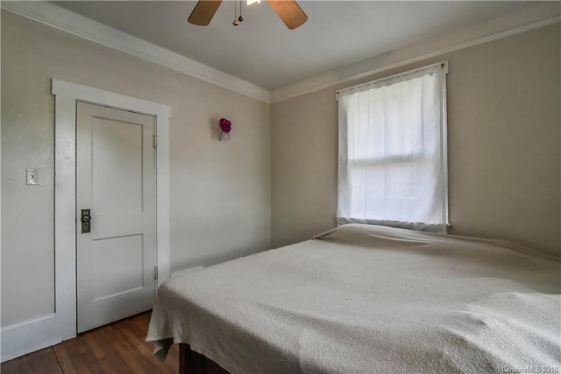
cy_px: 187
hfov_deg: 96.7
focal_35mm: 16
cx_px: 280
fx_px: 249
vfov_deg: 73.8
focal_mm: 16
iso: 4000
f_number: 16
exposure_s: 1/250
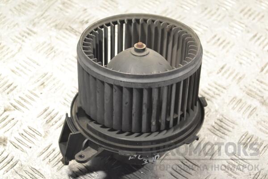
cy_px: 90
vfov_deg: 16.6
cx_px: 134
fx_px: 614
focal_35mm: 82
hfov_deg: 24.6
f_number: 6.3
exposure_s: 1/160
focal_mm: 55
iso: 3200
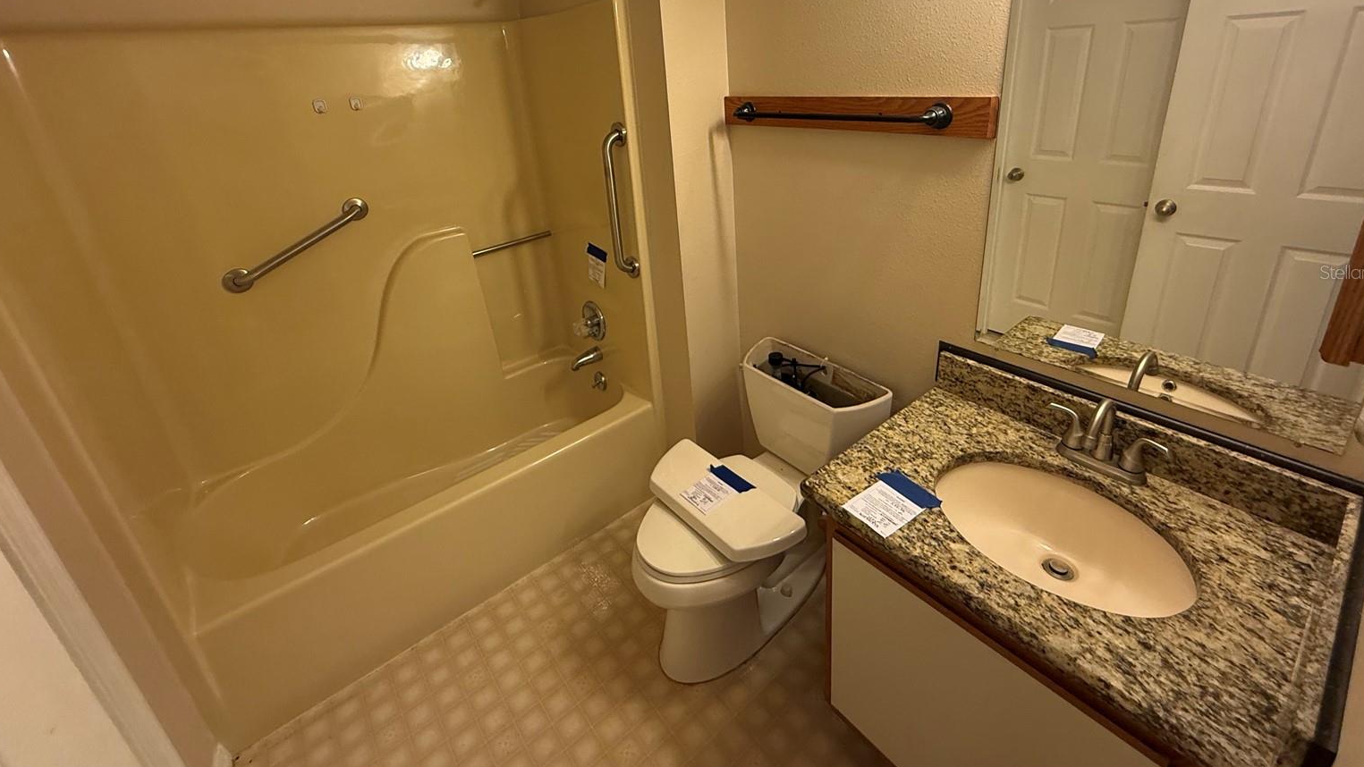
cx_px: 689
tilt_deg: -18.2
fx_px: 579
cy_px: 272
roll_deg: +4.5
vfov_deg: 65.7
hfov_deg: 99.4
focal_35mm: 16
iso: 160
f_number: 2.2
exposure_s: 1/60
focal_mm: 2.22
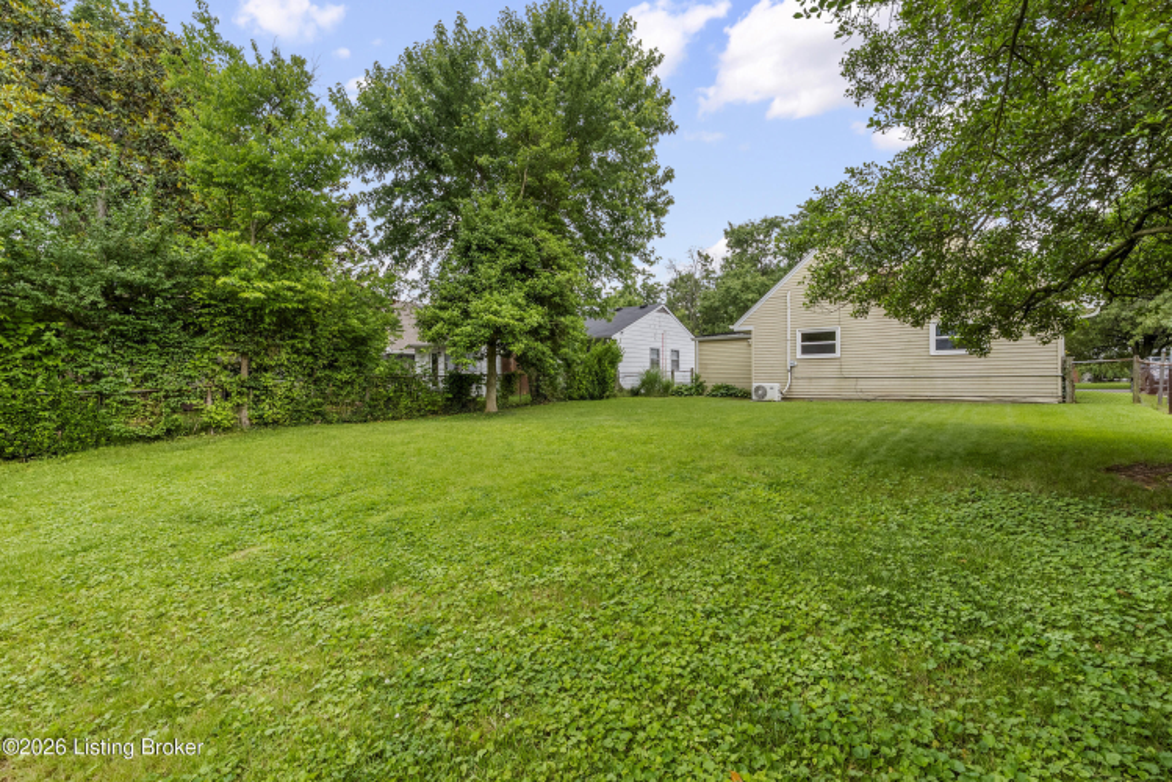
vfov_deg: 73.8
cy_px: 391
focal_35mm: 16
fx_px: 521
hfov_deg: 96.7
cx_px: 586
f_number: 11
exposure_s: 1/100
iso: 400
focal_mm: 16
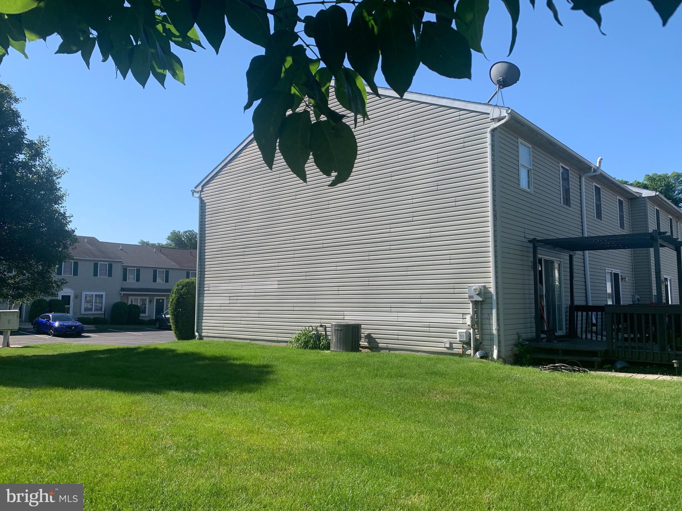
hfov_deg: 67.3
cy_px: 256
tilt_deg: +4.5
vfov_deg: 53.1
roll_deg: +0.5
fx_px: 512
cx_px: 341
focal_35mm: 26
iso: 25
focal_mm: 4.25
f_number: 1.8
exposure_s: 1/1718
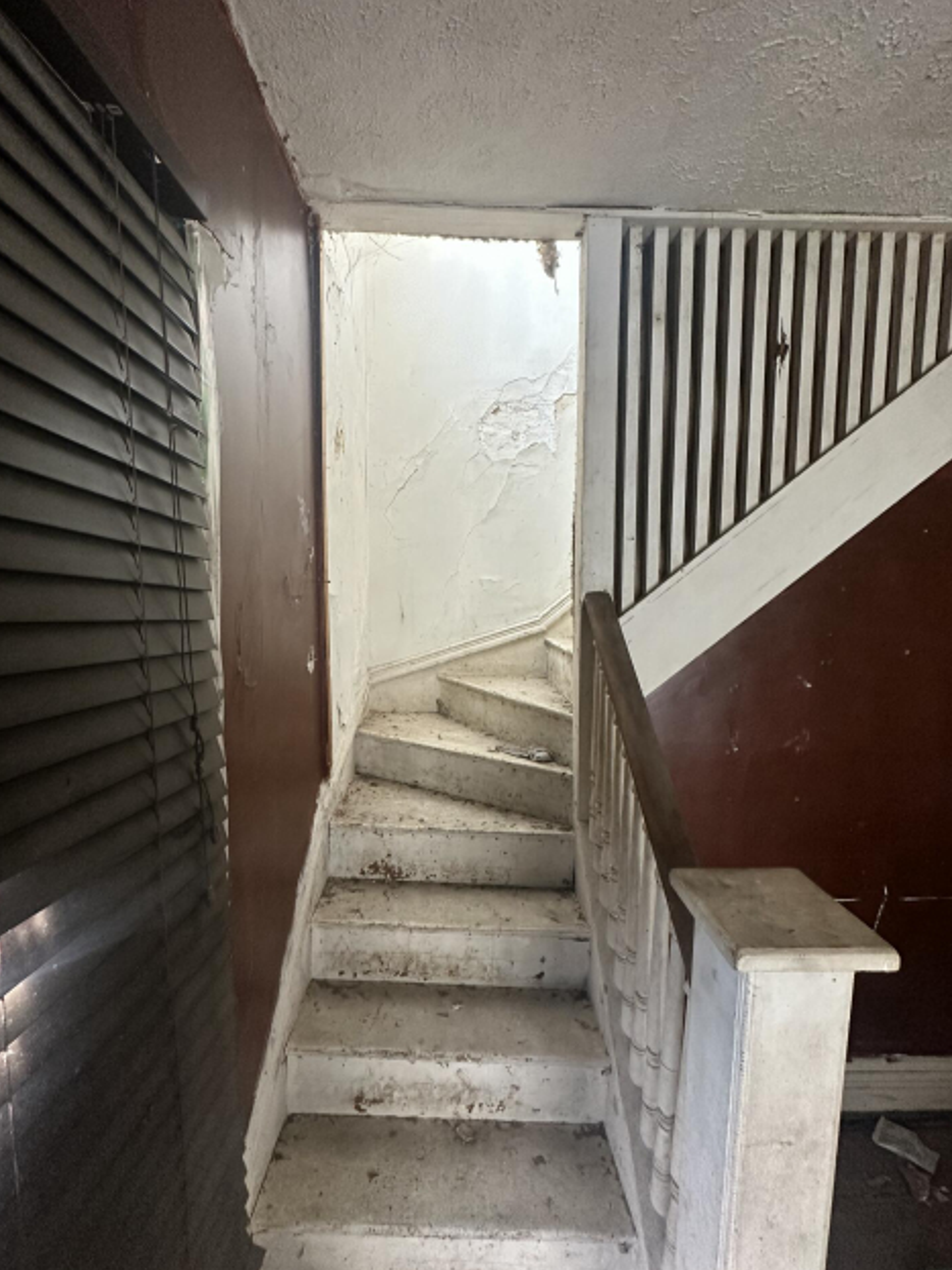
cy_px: 643
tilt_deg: -4.0
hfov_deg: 81.7
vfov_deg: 98.2
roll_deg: +0.5
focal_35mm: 15
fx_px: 550
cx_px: 471
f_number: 2.2
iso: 320
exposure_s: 1/99
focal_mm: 2.22
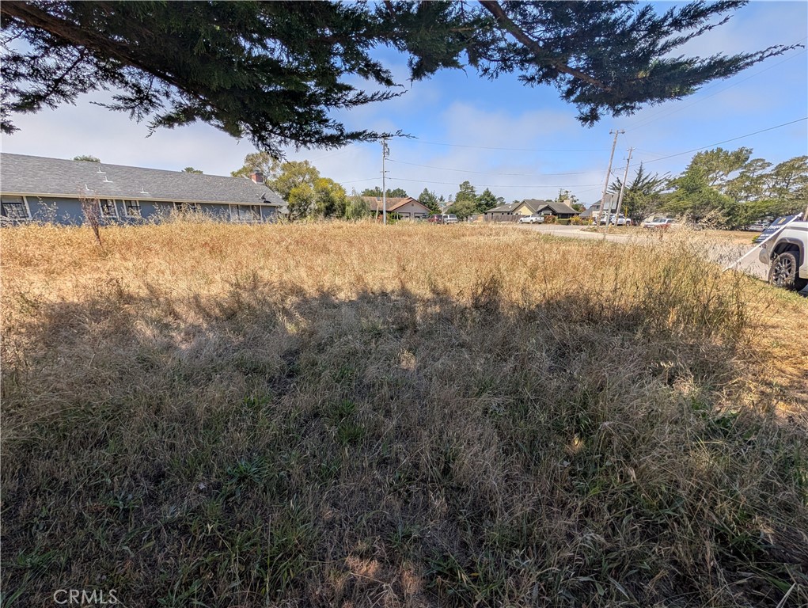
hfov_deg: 110.5
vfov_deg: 94.6
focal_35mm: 12
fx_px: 280
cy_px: 304
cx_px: 404
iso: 54
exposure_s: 1/2342
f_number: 1.7
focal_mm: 2.02
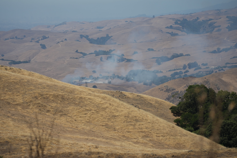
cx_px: 110
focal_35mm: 213
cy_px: 75
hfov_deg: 9.7
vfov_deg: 6.5
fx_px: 1402
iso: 400
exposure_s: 1/2500
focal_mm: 195
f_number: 6.3
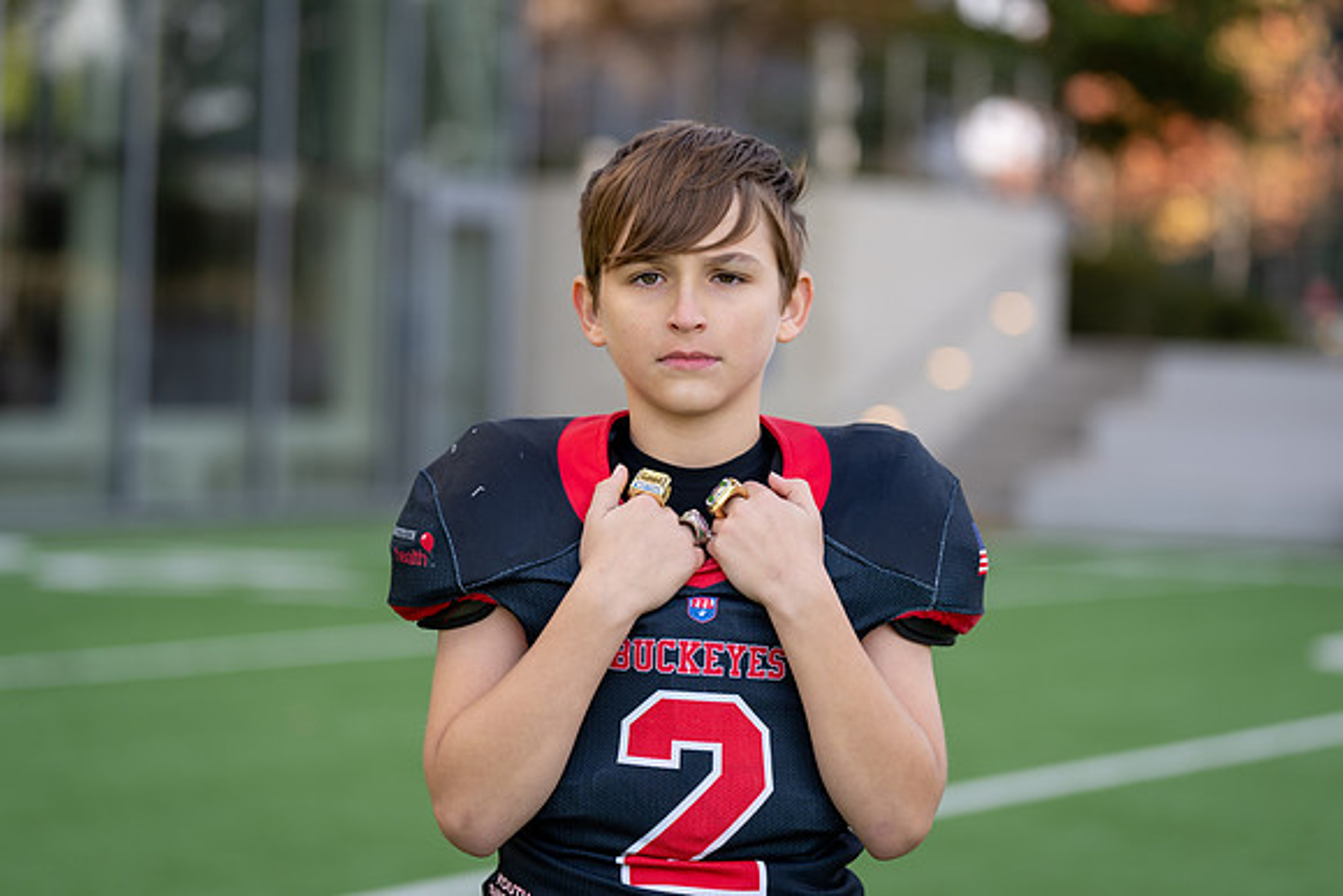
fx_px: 4056
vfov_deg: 12.6
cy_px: 448
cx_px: 672
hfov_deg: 18.8
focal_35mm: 109
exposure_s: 1/400
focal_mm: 105
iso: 100
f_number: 2.8
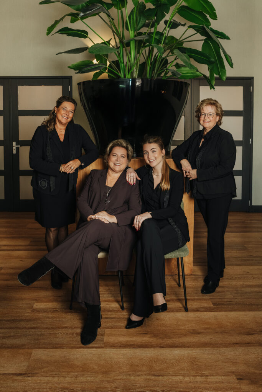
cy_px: 196
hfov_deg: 42.3
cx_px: 131
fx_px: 338
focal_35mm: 31
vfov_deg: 60.3
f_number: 6.3
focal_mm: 31
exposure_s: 1/200
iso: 1000
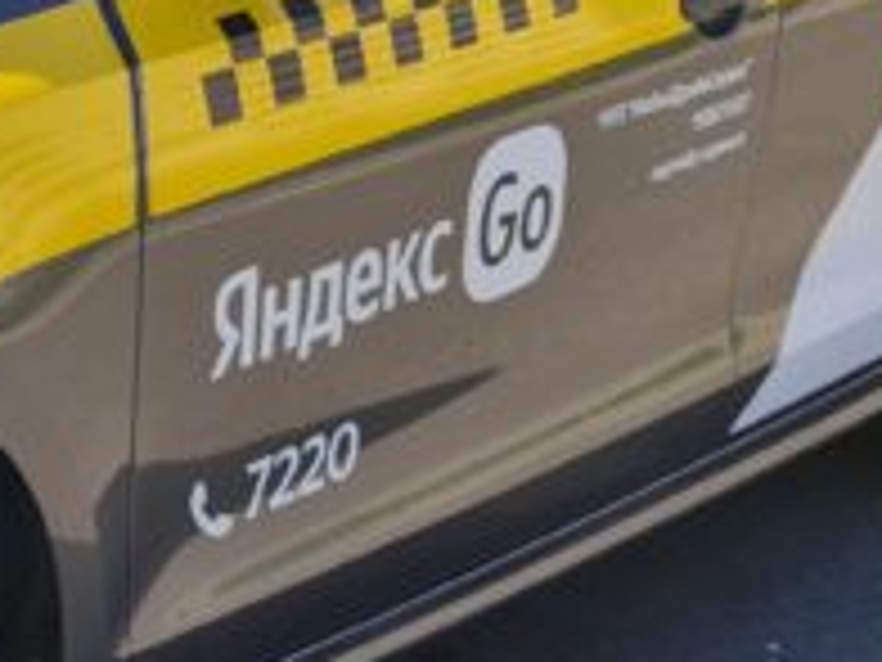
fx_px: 2497
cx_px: -356
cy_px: 419
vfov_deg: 15.1
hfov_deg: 18.3
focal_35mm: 98
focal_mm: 7
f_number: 1.8
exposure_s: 1/684
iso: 50
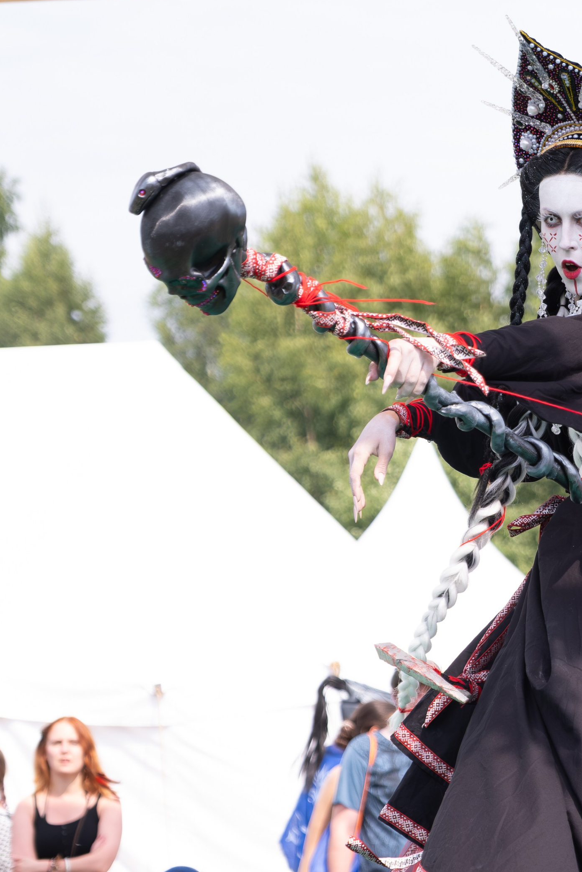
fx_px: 3709
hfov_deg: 8.9
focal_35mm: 153
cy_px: 517
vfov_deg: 13.4
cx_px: 523
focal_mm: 55
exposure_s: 1/1600
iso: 320
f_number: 3.2
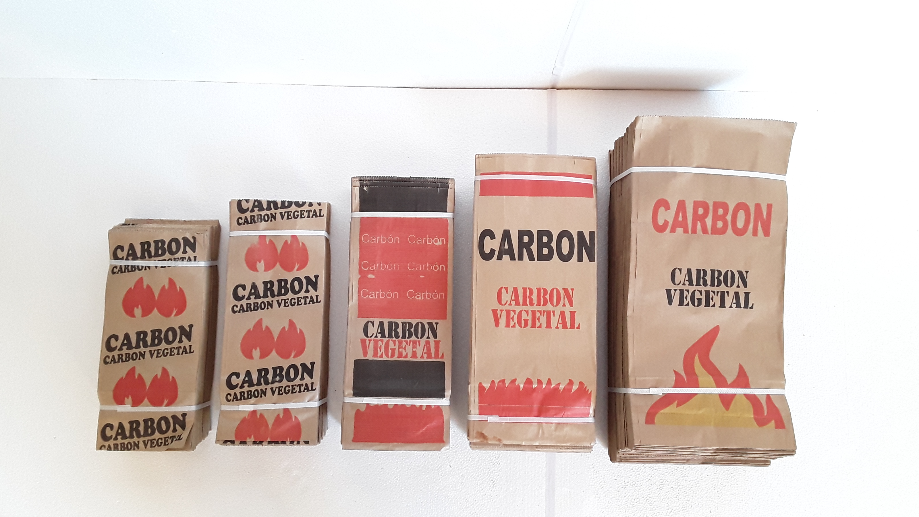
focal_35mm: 30
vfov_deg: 38.9
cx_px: 453
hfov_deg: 64.3
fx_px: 731
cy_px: 252
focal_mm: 2.91
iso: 125
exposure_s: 1/33
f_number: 1.9
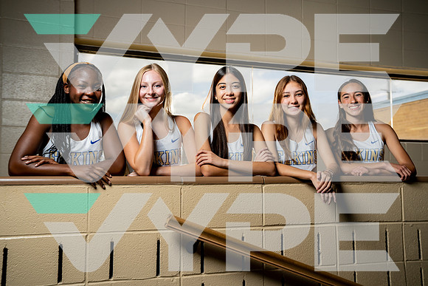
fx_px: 464
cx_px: 214
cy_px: 143
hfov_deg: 49.5
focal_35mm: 39
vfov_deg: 34.2
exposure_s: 1/250
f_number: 4.5
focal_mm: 39
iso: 320
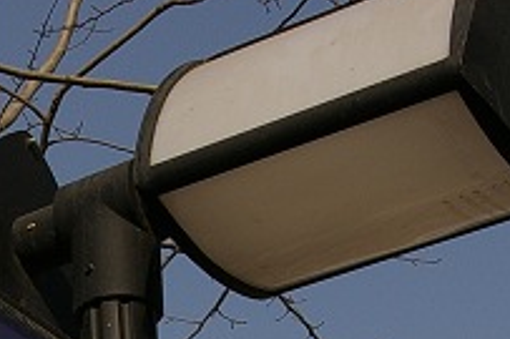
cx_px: 48
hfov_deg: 12.7
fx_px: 2275
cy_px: 550
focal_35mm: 161
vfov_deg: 8.3
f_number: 22
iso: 200
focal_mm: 31
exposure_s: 1/90
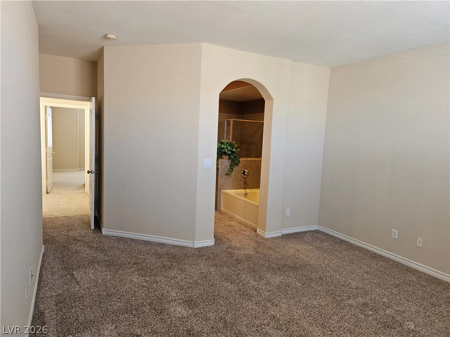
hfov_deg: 73.9
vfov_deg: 58.9
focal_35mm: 23
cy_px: 168
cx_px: 225
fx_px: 299
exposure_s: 1/120
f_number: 1.8
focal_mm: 5.4
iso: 200
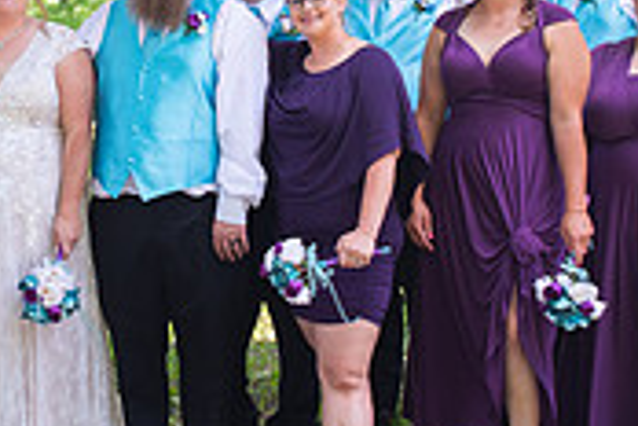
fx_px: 1595
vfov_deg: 15.1
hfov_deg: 22.3
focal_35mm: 90
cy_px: 77
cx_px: 136
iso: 250
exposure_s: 1/125
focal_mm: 24
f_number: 5
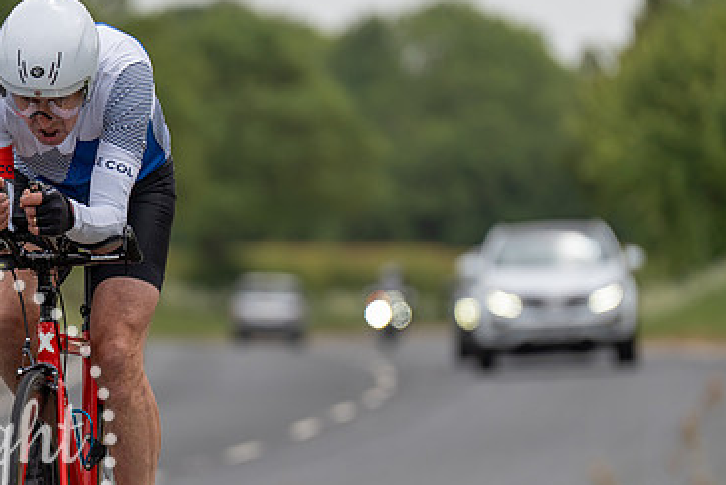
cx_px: 42
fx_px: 8598
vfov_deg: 3.2
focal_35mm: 426
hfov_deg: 4.8
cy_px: 270
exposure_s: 1/1250
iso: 125
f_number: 3.2
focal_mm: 200
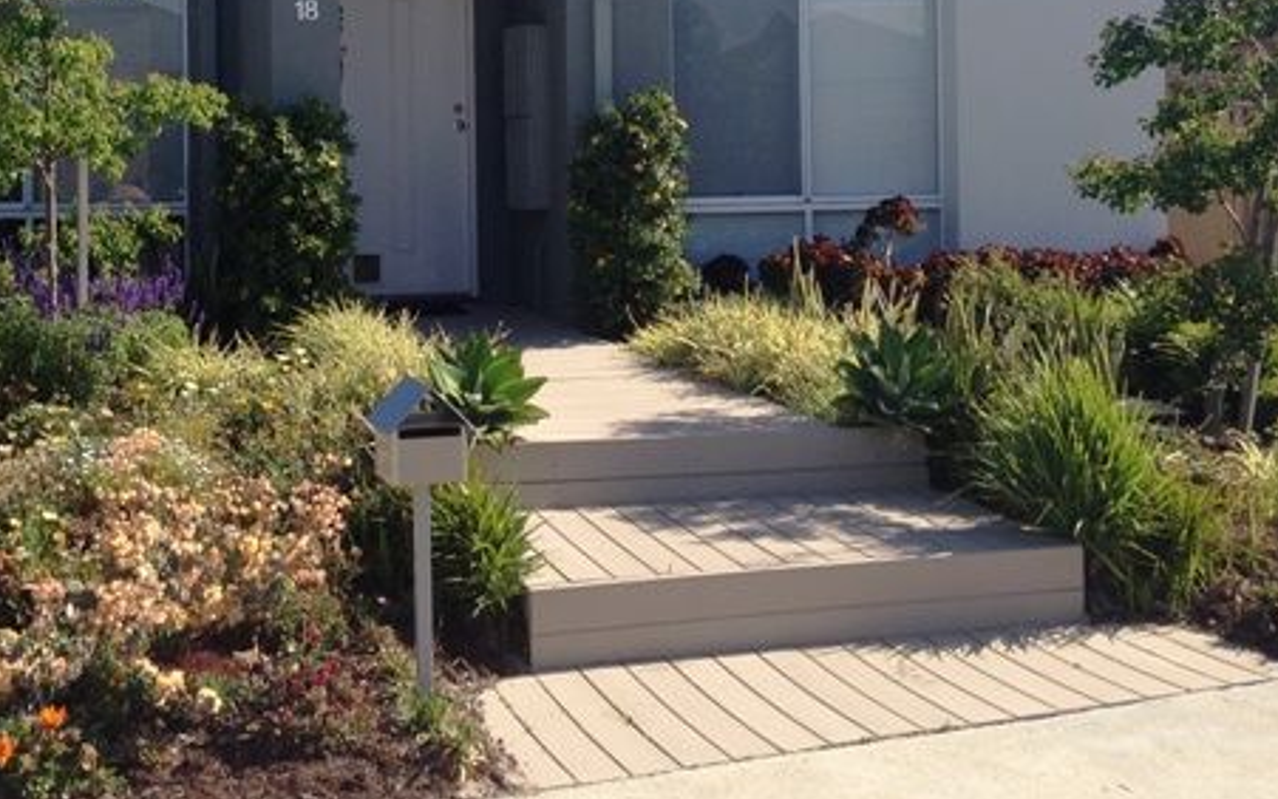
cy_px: 130
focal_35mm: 62
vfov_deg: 20.7
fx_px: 2160
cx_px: 521
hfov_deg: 32.9
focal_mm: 4.12
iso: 50
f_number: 2.4
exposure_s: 1/1063
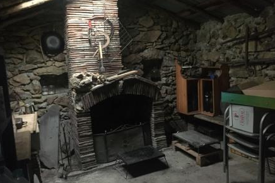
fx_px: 237
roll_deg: +2.2
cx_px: 139
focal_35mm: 31
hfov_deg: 60.3
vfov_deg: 42.3
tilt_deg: -5.2
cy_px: 80
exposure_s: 1/17
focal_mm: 4.15
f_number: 2.2
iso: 1000
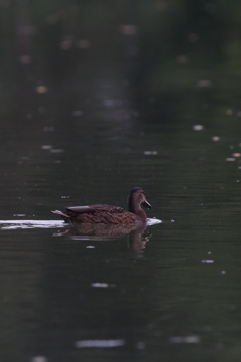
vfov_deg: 2.3
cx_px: 120
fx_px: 9037
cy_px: 181
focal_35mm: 900
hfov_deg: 1.5
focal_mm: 600
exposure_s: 1/800
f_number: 8
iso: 6400
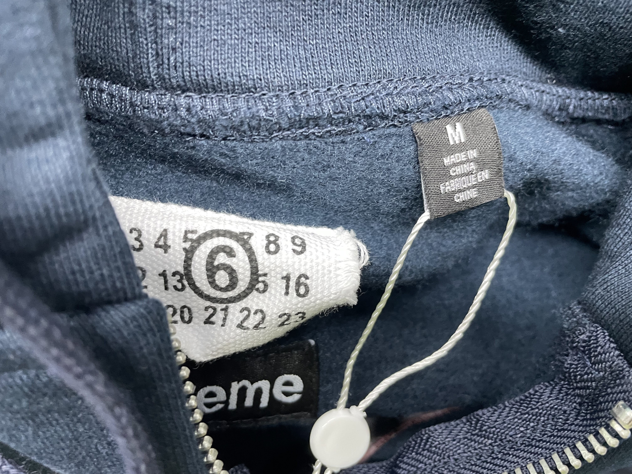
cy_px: 237
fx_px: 475
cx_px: 316
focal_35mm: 26
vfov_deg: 53.1
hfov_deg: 67.3
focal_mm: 4.2
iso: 250
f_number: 1.6
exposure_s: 1/50
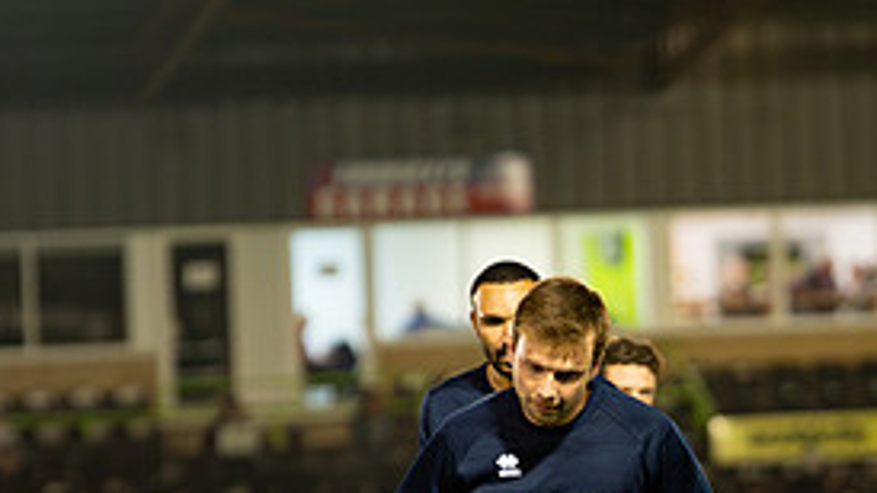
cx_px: 542
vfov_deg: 3.7
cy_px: 669
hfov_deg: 6.6
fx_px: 7626
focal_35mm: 328
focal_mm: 85
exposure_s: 1/1600
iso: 1800
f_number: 1.4
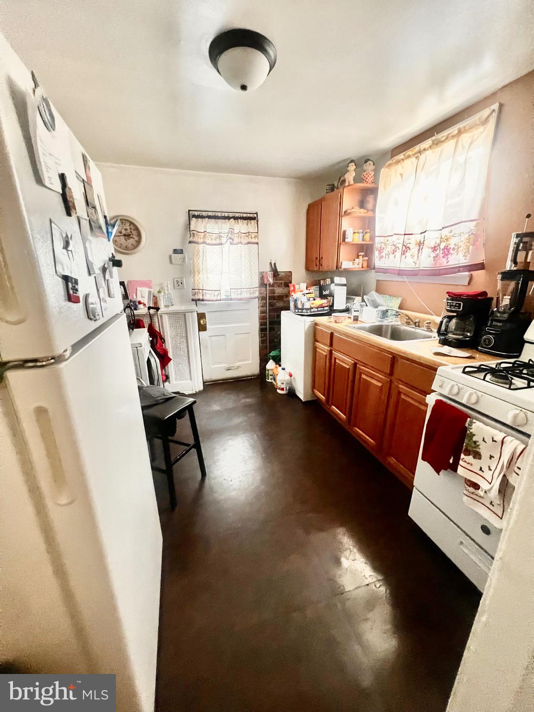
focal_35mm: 13
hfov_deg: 89.9
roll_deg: +1.8
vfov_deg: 106.2
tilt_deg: -17.7
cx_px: 267
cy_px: 356
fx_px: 267
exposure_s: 1/60
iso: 640
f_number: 1.8
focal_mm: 1.57
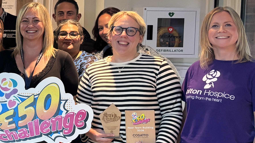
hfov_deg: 20.0
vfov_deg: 13.3
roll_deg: -0.4
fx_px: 615
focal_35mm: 91
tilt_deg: -2.6
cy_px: 62
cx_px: -133
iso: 125
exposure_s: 1/50
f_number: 1.6
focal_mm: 5.96
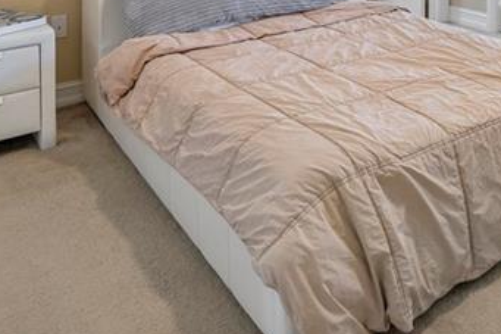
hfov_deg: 39.6
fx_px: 626
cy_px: -134
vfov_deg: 24.7
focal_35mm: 45
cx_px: 475
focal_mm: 10
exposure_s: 1/4
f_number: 11
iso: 160
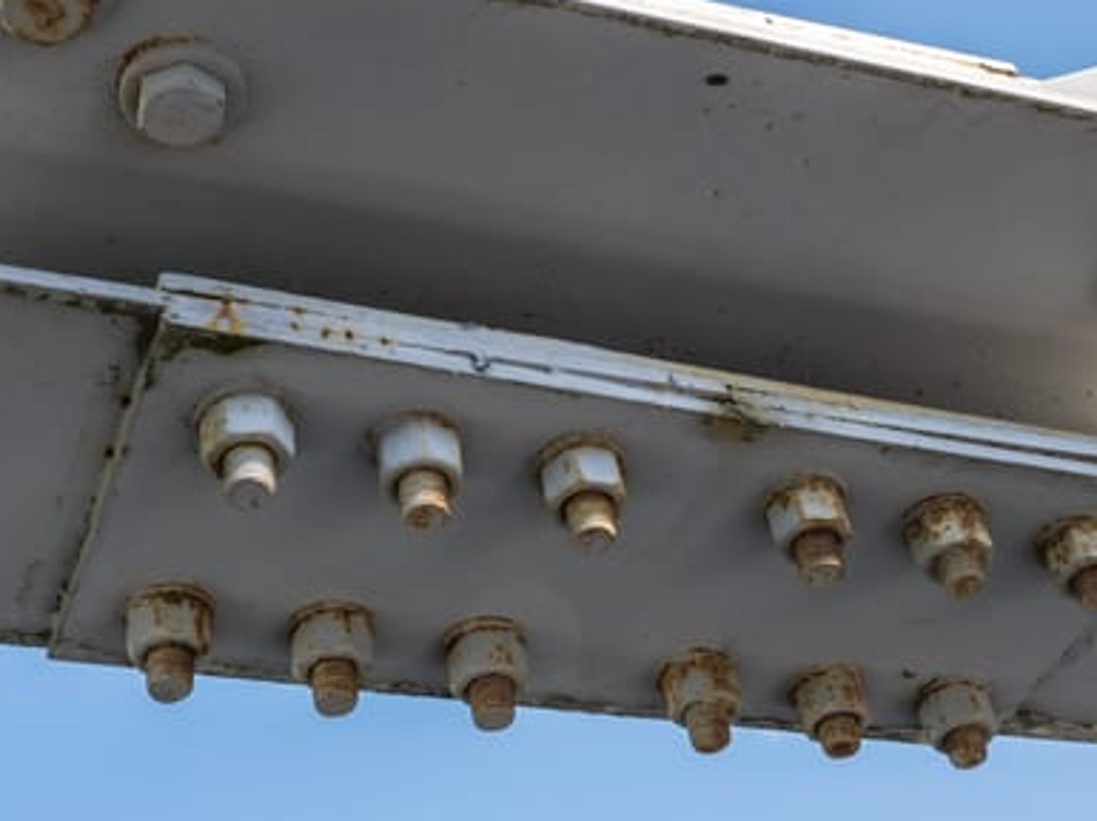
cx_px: 650
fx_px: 1900
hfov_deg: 32.1
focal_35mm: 60
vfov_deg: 24.3
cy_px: 321
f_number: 11
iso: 200
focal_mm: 20.2
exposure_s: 1/80
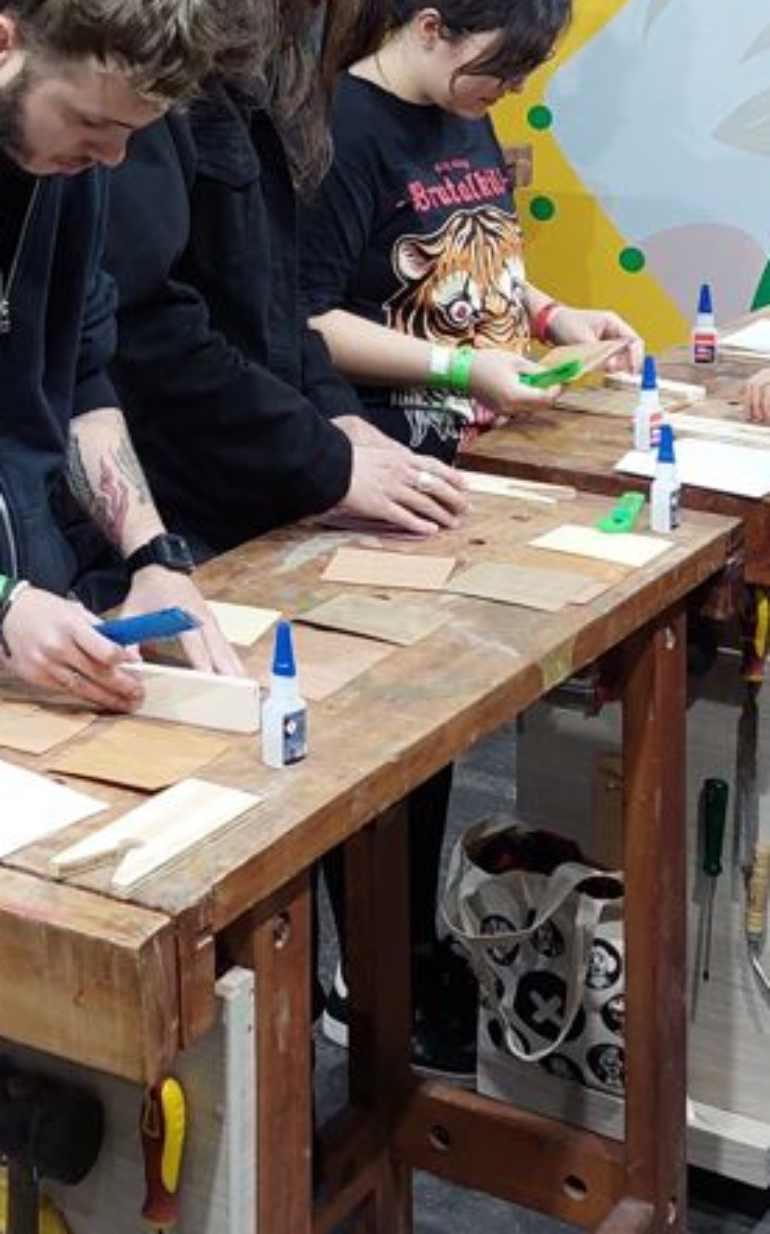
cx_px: -64
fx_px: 2318
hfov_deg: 18.2
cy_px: 99
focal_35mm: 69
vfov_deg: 28.5
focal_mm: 5.23
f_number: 1.8
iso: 160
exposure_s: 1/60
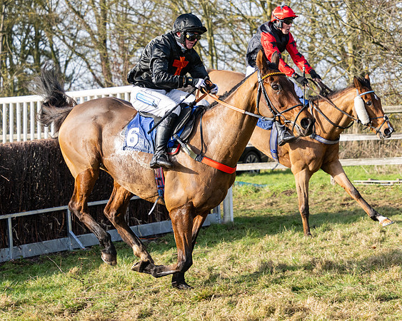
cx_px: 241
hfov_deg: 16.2
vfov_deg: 13.0
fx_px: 1407
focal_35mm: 118
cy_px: 160
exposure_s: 1/1250
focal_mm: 70
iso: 400
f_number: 4
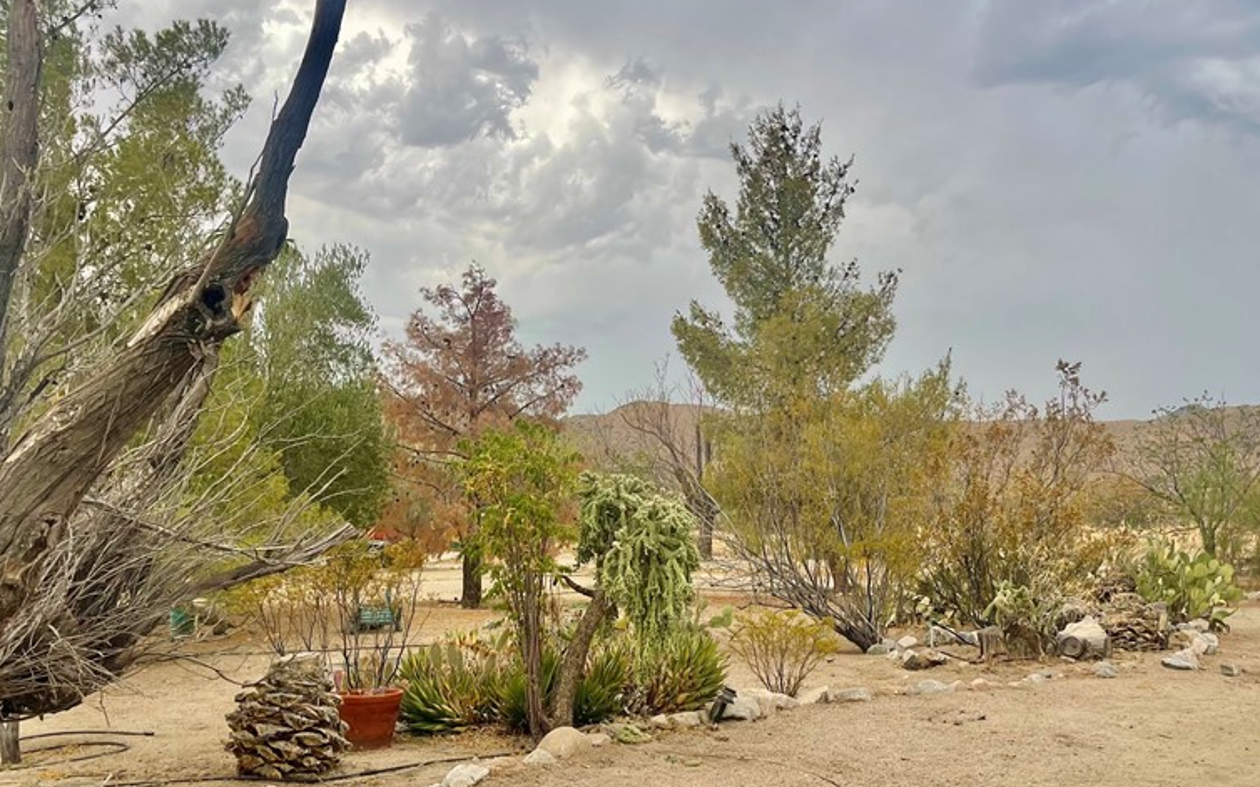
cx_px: 678
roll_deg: -1.6
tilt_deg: -1.4
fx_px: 1236
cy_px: 516
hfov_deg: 54.0
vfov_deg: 35.0
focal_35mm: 36
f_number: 1.6
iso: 32
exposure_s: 1/722
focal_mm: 5.1
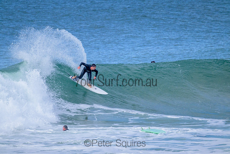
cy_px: 77
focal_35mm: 800
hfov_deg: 2.6
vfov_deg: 1.7
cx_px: 115
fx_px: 5112
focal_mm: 800
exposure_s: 1/2000
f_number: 11
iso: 1600
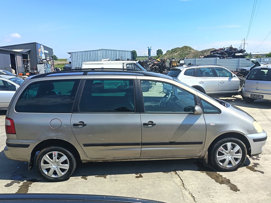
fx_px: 227
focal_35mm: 29
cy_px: 102
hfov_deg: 61.7
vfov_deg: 48.2
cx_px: 136
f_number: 1.75
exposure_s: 1/644
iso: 100
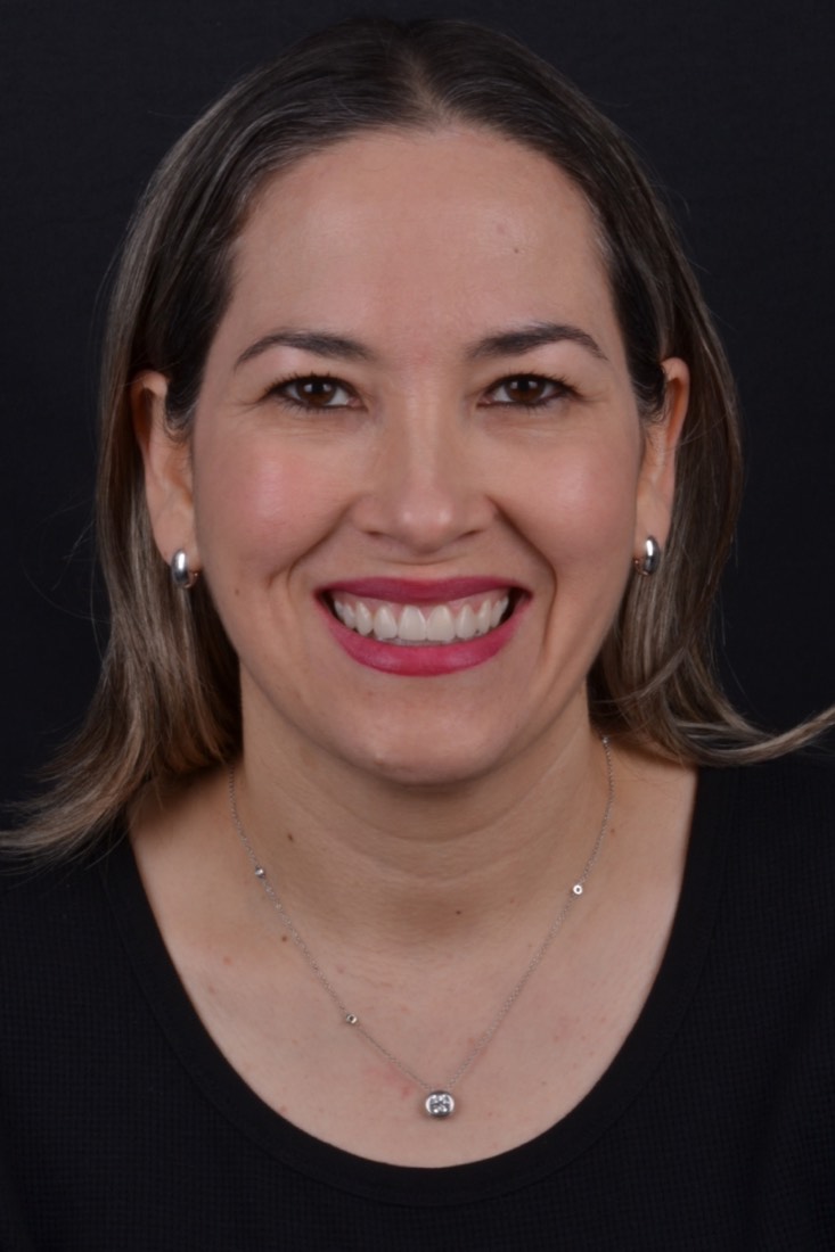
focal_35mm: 150
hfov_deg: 9.1
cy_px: 626
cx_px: 418
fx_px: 5220
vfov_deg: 13.7
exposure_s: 1/125
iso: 100
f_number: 32
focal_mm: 100
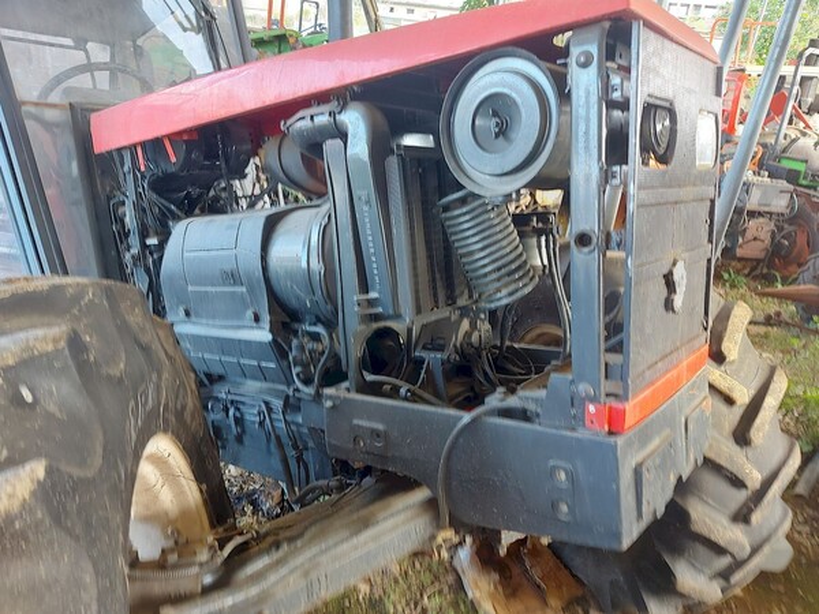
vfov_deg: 56.8
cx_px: 410
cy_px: 307
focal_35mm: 24
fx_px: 568
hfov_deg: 71.6
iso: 200
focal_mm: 5.23
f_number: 1.8
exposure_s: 1/40
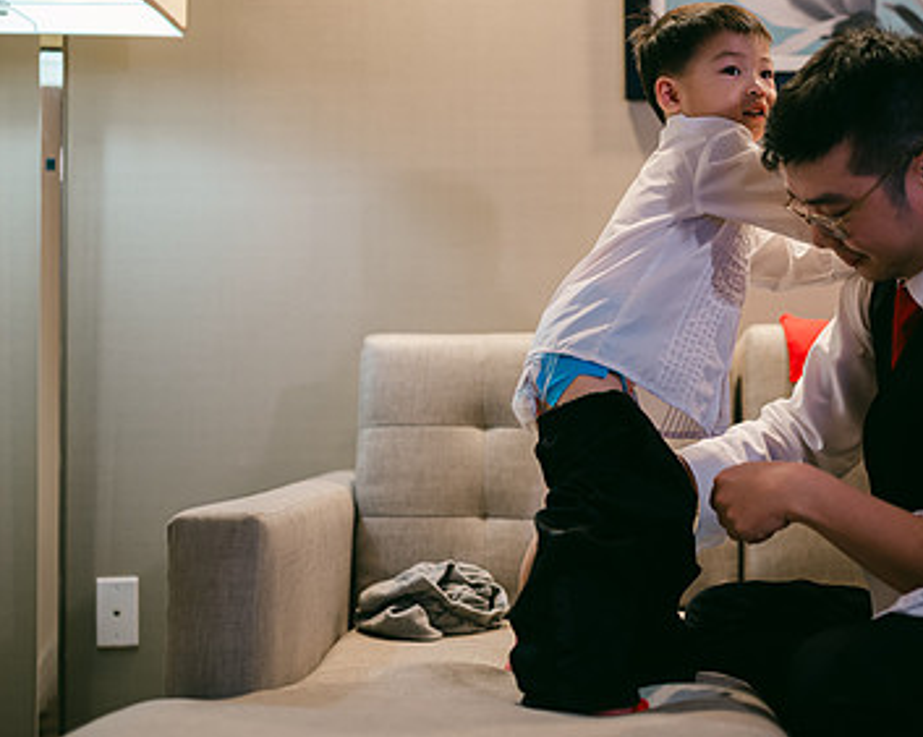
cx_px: 604
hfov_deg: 34.5
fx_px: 1474
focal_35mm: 54
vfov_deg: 28.0
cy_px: 302
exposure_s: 1/200
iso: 400
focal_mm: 35
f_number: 1.2
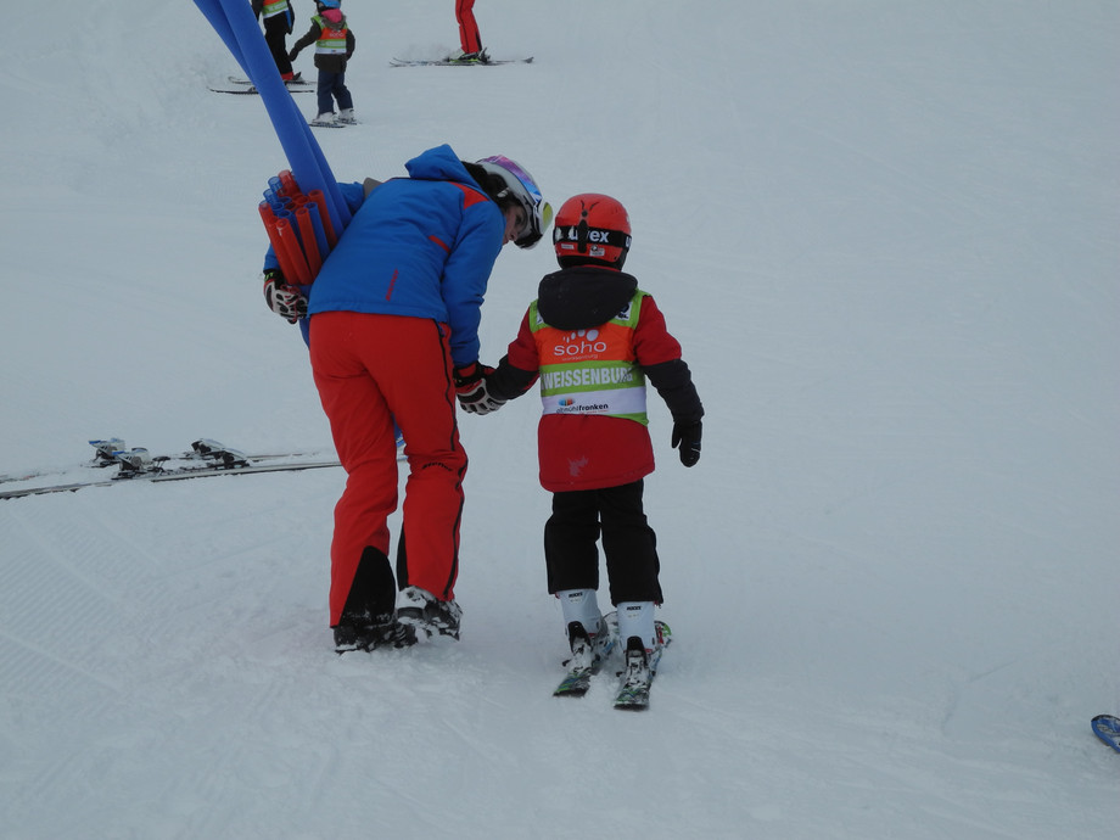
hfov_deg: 18.7
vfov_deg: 14.1
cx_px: 560
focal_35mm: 105
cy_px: 420
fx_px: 3397
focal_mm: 22.5
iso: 100
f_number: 4.5
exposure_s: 1/640
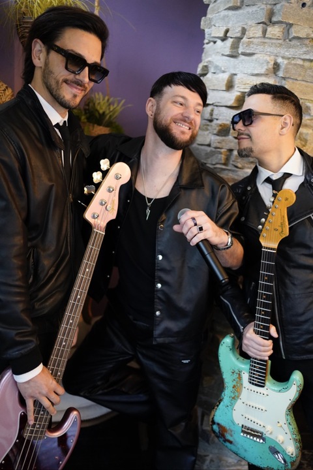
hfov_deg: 37.9
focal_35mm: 35
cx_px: 156
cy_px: 235
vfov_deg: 54.4
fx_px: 456
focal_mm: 35
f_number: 2
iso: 4000
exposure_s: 1/160
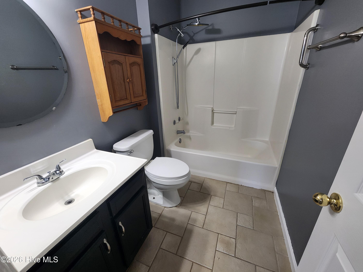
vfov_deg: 89.9
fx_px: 136
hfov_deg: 106.2
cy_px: 136
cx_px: 182
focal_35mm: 13
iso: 250
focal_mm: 2.2
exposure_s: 1/60
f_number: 2.2
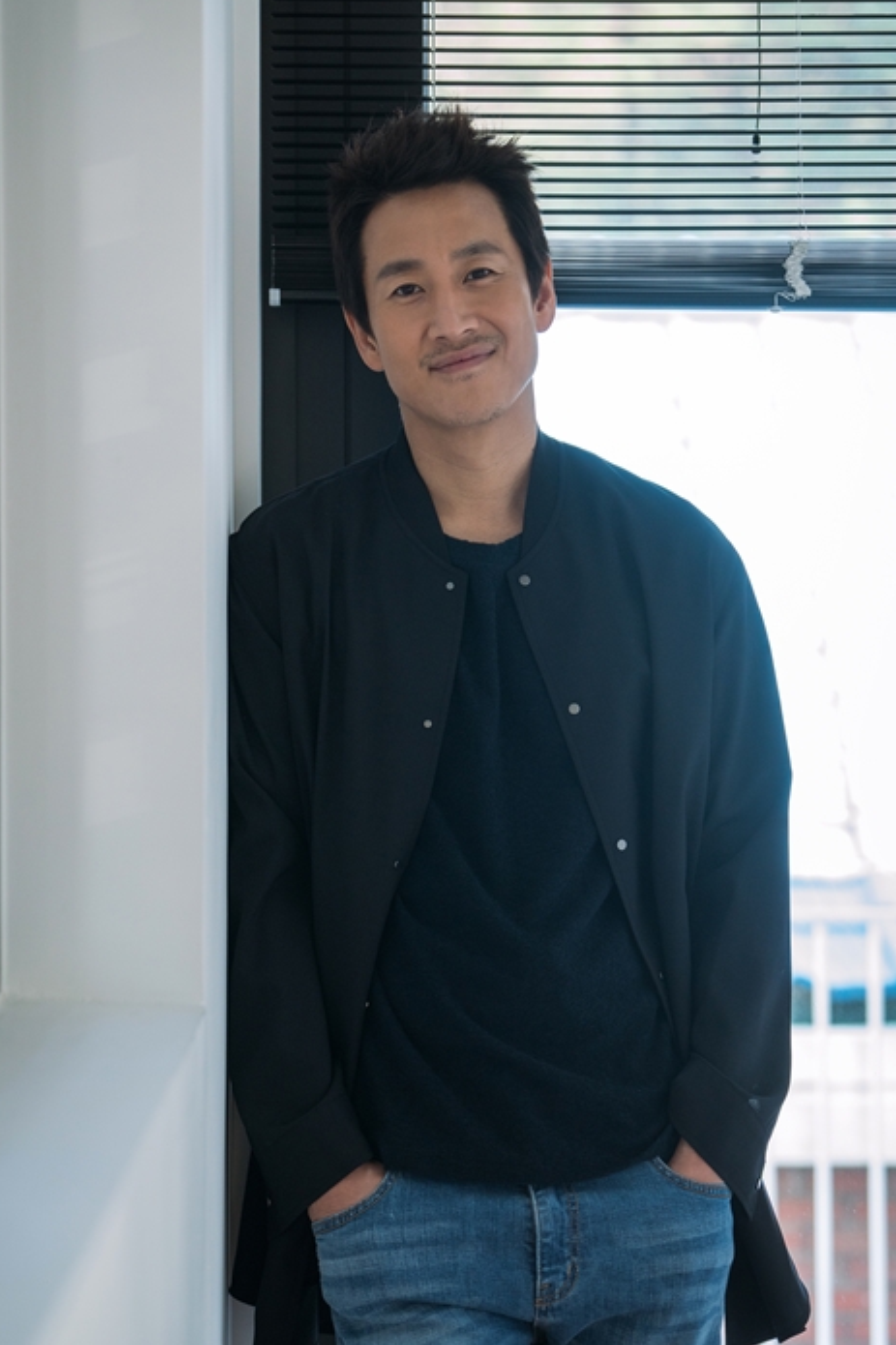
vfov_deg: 16.8
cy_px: 701
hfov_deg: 11.2
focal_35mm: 122
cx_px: 435
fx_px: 4557
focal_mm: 113
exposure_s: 1/160
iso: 1600
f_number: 4.5
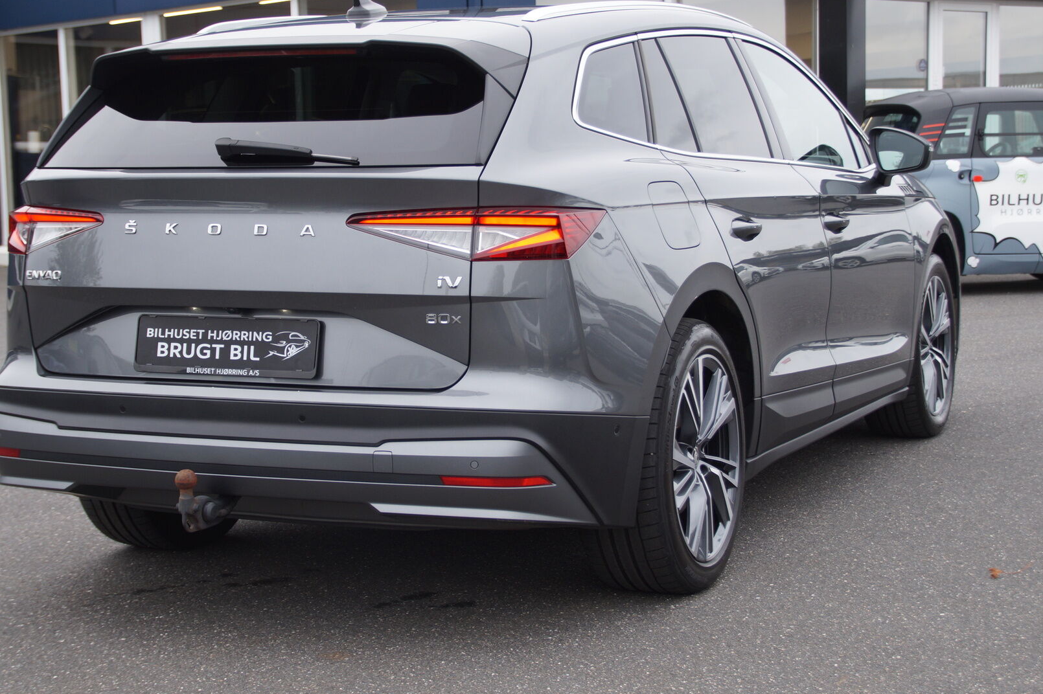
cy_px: 302
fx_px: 1813
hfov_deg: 32.1
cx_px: 477
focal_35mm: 63
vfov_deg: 21.7
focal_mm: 35
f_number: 4.5
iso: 160
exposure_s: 1/60
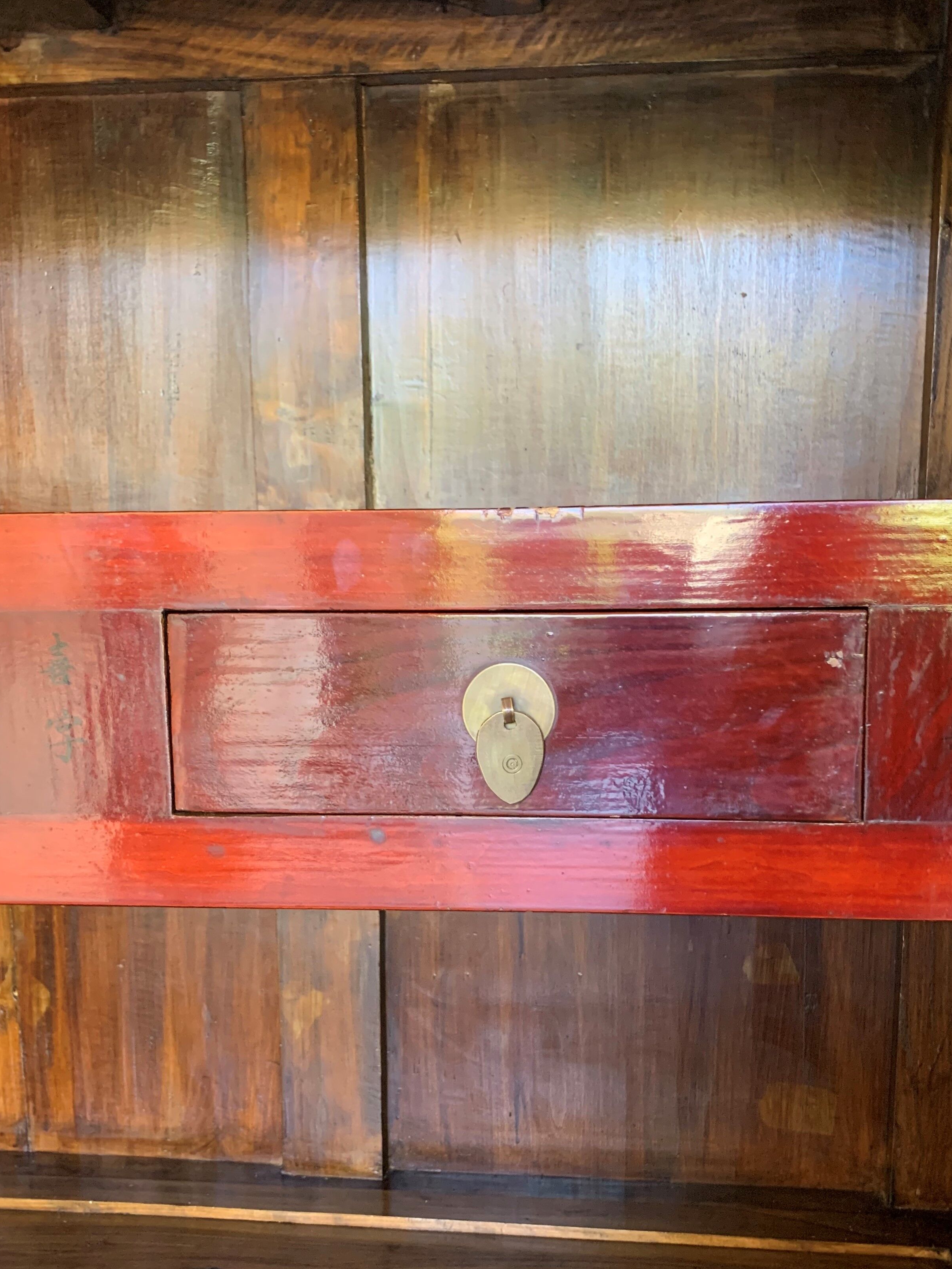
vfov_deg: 56.6
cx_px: 538
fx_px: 1174
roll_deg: -0.8
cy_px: 724
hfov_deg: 44.1
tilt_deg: -7.7
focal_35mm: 32
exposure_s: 1/60
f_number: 1.8
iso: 320
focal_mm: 4.25
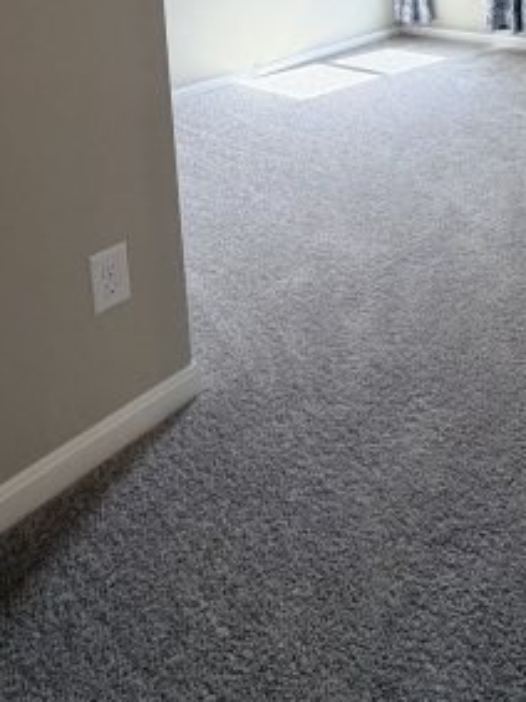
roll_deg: +2.8
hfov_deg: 42.3
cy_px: -31
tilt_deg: -5.6
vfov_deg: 45.0
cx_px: 357
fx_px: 669
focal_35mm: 33
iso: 100
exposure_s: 1/120
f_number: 2.2
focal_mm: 2.22
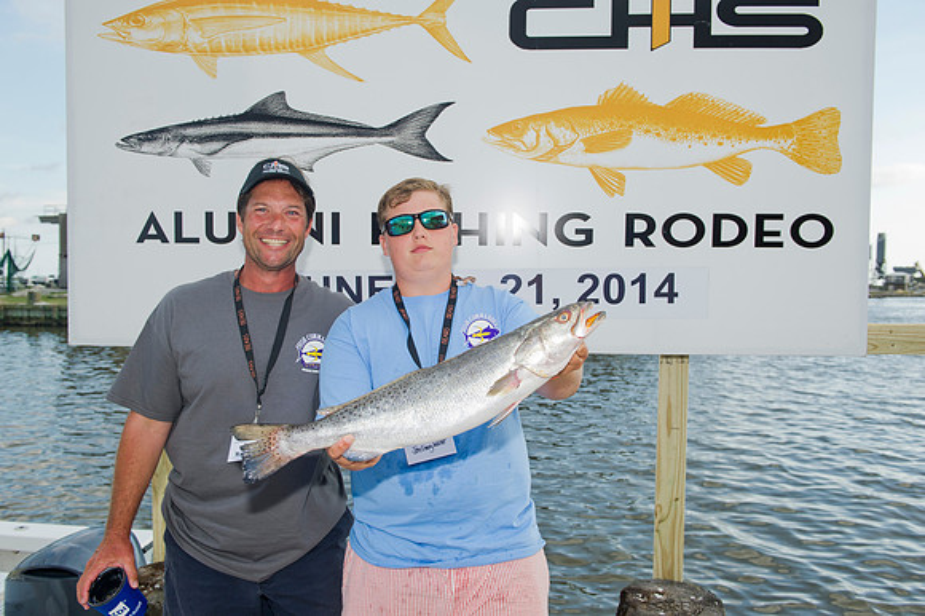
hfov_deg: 63.7
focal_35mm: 29
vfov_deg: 44.9
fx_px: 745
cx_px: 462
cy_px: 308
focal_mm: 29
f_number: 6.3
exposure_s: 1/250
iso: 200
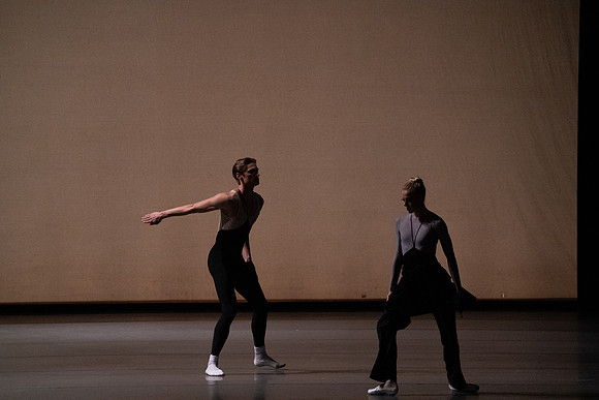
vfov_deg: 7.5
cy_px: 200
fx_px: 3029
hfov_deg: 11.3
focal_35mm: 182
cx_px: 300
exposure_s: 1/500
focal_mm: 182
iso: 12800
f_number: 6.3
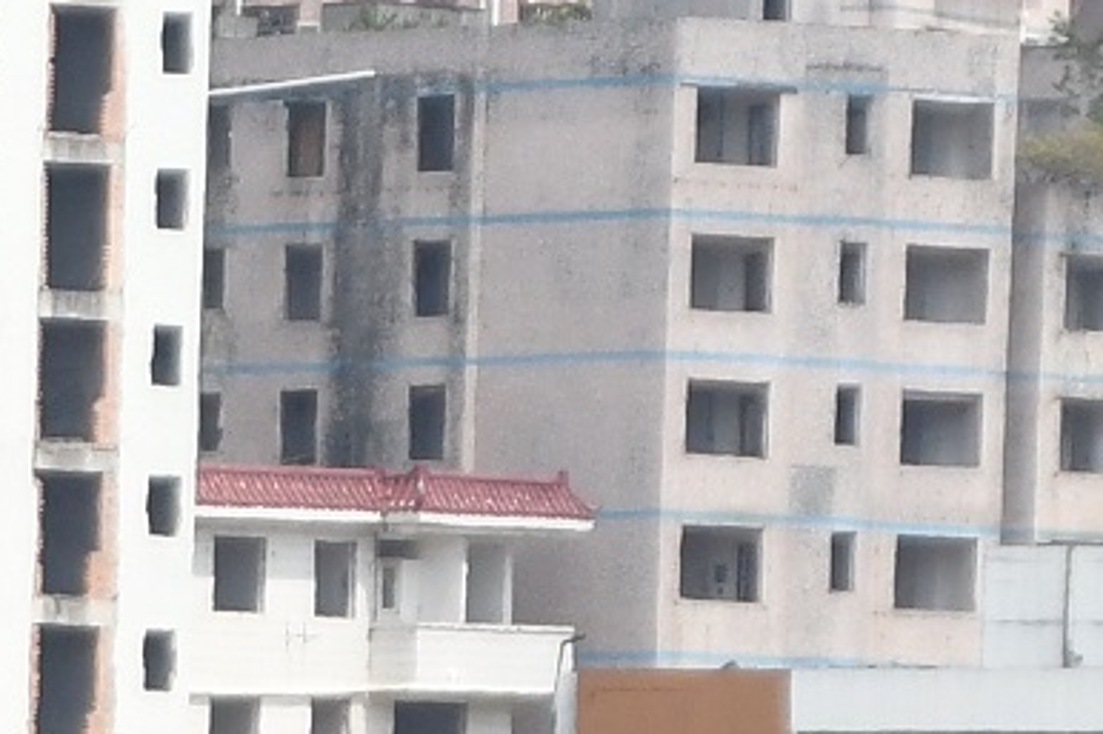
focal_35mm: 921
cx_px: -1935
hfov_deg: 2.2
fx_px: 28193
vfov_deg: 1.5
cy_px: 1331
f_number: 8
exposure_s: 1/1250
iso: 640
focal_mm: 85
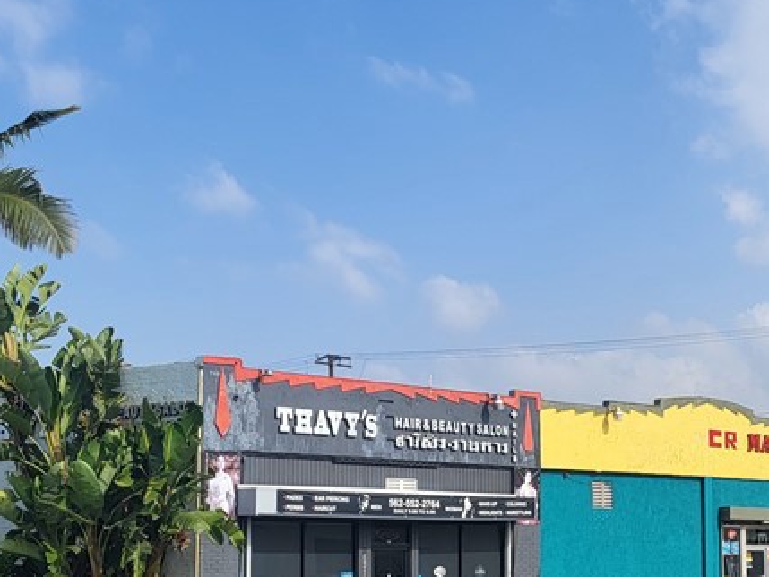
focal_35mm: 62
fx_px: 1378
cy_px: 489
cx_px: 575
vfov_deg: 23.2
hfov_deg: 30.7
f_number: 1.8
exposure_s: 1/2302
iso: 40
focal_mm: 5.4
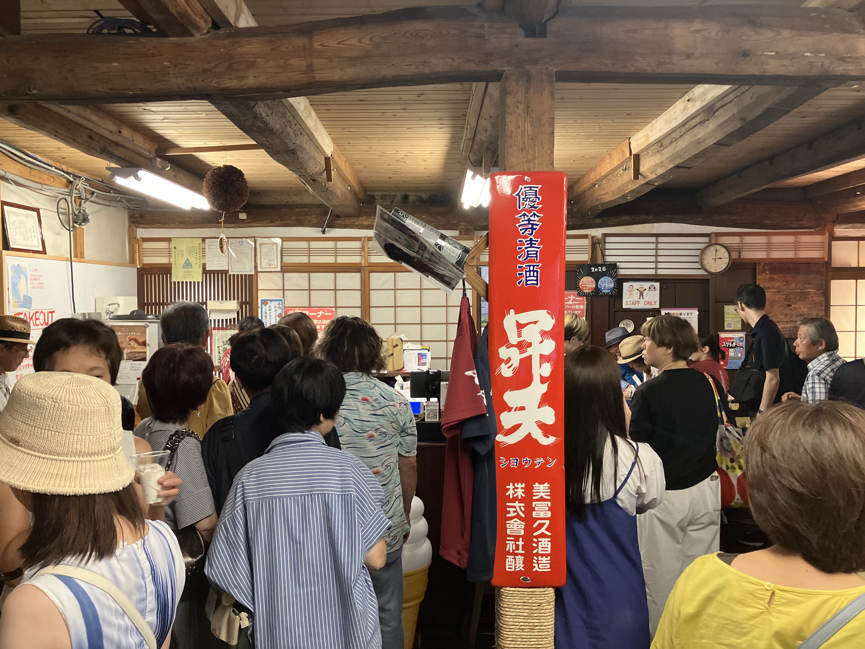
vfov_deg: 49.7
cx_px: 432
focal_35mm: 28
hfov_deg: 63.4
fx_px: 700
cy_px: 324
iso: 200
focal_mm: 3.99
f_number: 1.8
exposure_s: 1/60
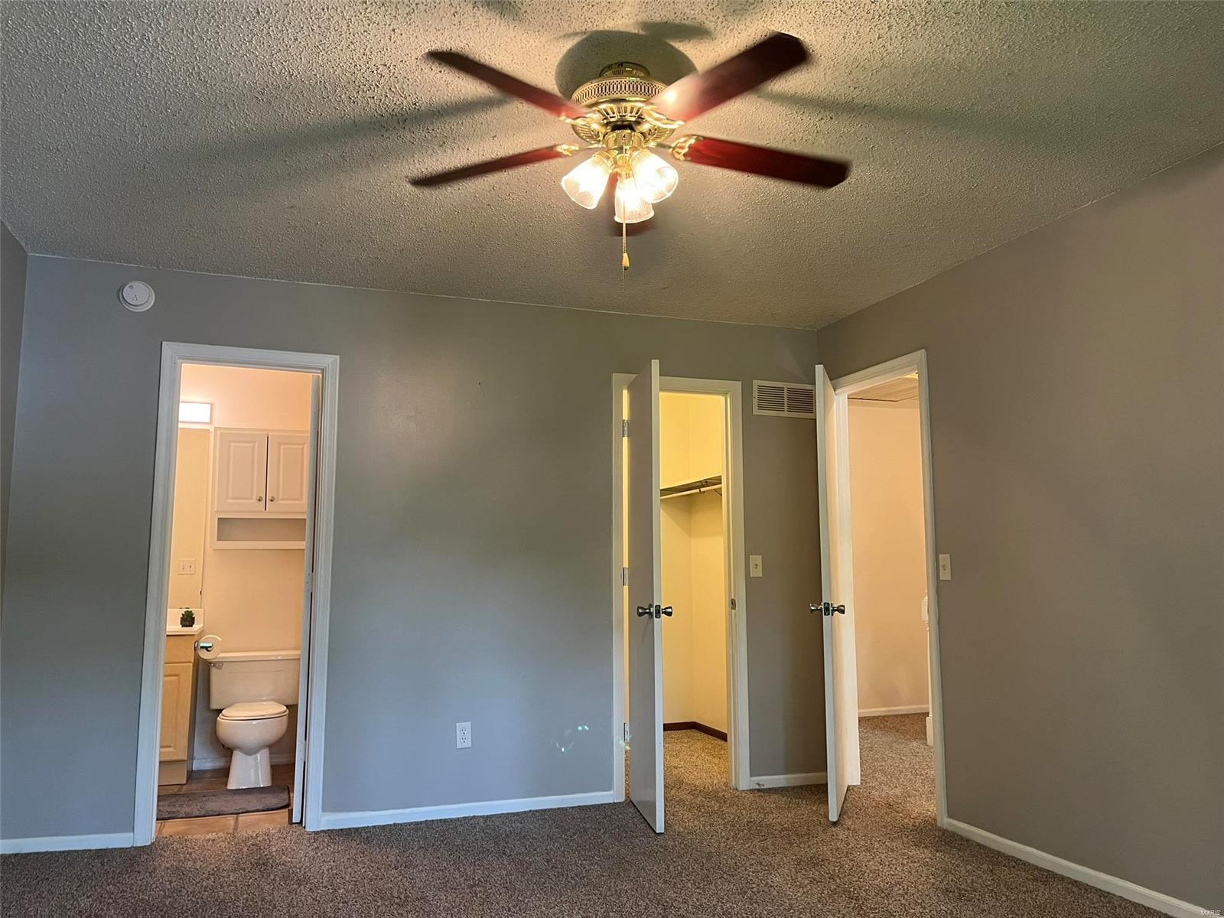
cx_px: 612
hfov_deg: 67.3
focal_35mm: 26
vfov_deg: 53.1
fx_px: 919
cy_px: 459
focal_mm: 5.1
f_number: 1.6
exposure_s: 1/60
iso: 160
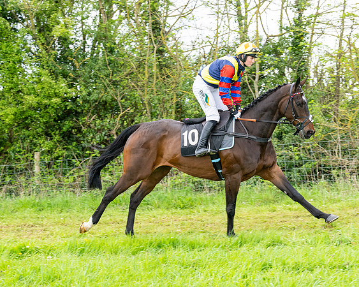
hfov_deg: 18.4
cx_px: 178
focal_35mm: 104
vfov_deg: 14.7
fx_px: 1109
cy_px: 135
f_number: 5
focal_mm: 70
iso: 400
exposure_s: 1/640
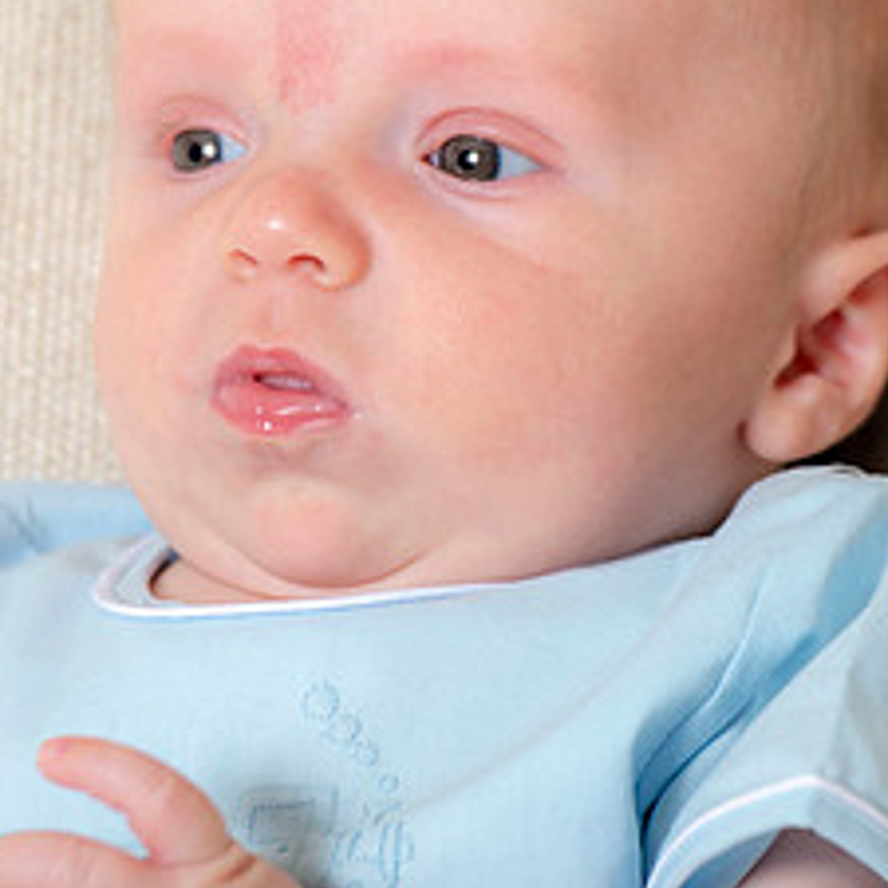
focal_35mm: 524
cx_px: 473
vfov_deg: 3.3
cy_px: 510
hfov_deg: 3.3
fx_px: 15208
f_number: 4.5
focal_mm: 195
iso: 250
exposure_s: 1/200
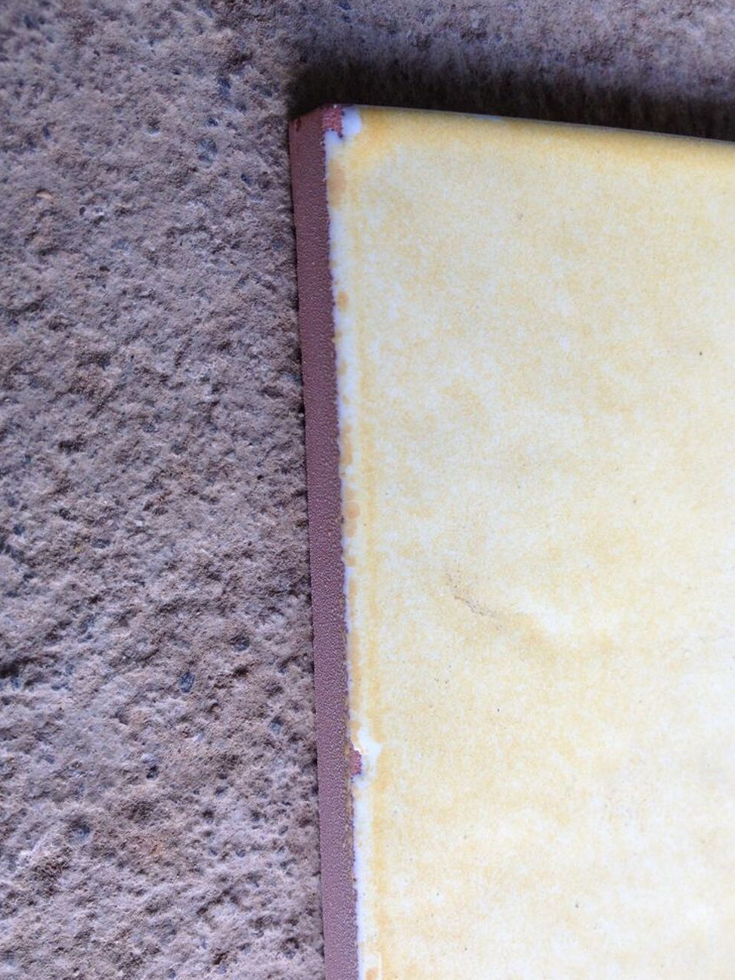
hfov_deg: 39.7
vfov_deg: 51.4
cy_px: 499
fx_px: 1019
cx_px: 371
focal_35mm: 36
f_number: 2.4
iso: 80
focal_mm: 4.28
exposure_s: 1/120
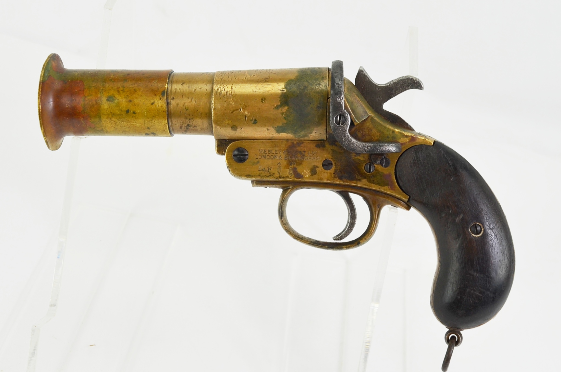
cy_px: 185
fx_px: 871
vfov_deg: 24.1
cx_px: 282
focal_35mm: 56
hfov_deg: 35.7
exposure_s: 1/125
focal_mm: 32
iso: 220
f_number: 5.6
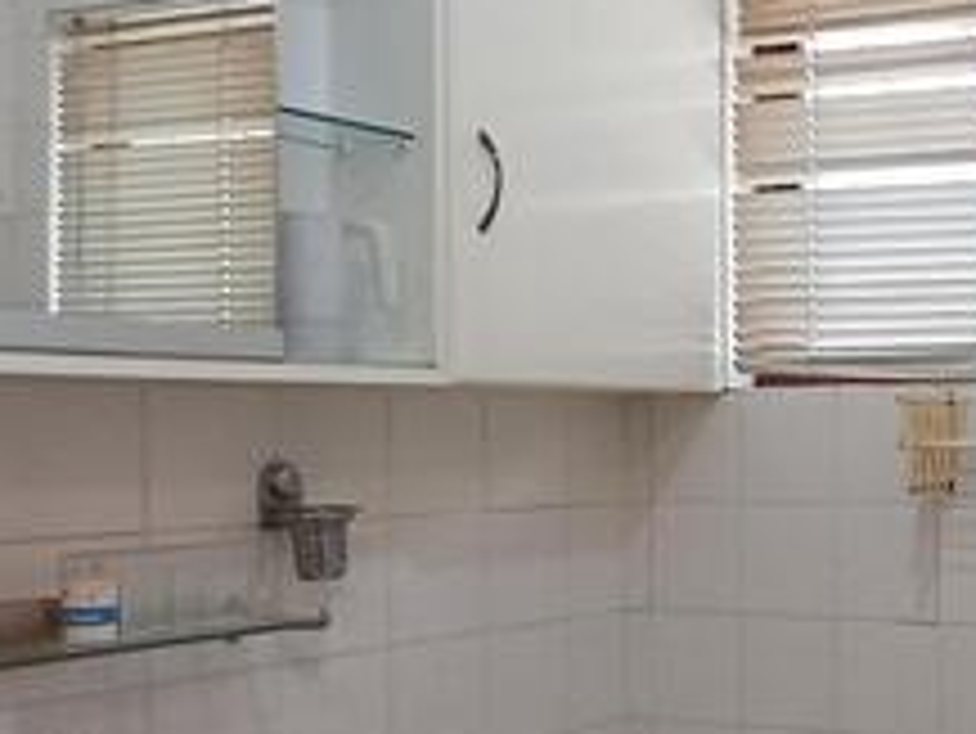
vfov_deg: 24.8
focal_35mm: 59
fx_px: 1664
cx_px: 1111
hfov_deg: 29.1
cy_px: 459
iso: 125
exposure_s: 1/50
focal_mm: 1.64
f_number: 2.2
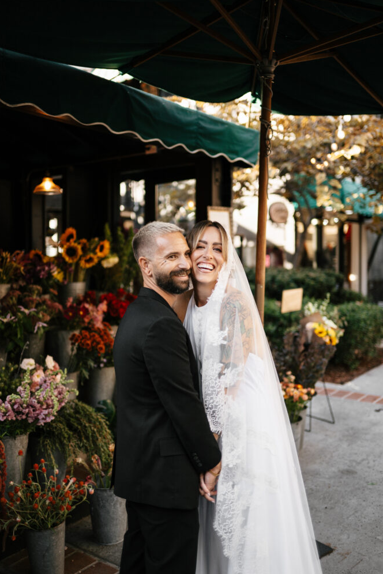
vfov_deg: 53.1
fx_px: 574
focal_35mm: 36
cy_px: 284
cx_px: 189
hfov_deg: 36.9
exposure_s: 1/1000
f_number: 1.4
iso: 400
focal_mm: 35
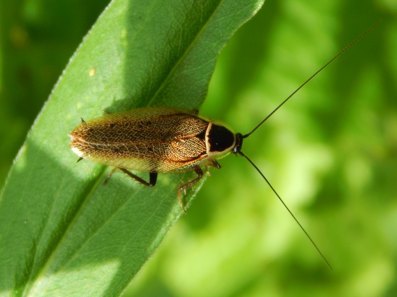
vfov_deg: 7.2
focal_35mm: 207
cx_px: 198
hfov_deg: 9.6
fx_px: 2374
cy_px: 148
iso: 125
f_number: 5.4
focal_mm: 37.1
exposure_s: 1/80
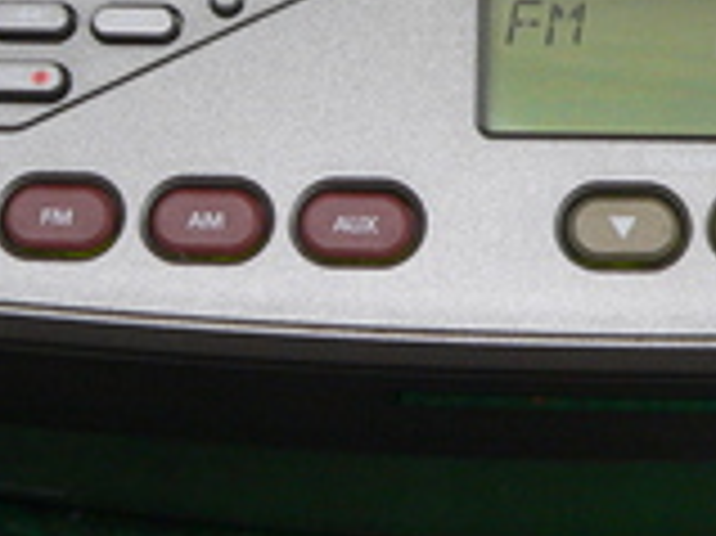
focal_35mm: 86
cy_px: -2
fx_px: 1777
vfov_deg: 16.8
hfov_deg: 22.6
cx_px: 518
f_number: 2.8
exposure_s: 1/40
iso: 200
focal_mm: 6
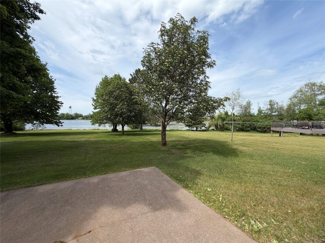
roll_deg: +0.5
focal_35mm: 14
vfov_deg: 85.7
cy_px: 122
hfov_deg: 102.1
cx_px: 162
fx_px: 131
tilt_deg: -0.3
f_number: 2.2
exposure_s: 1/770
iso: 20
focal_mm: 2.22
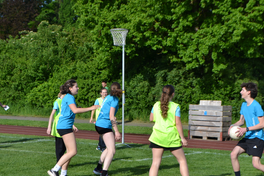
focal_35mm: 98
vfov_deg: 14.0
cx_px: 124
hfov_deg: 20.9
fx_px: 716
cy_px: 92
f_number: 8
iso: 100
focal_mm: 55
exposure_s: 1/250
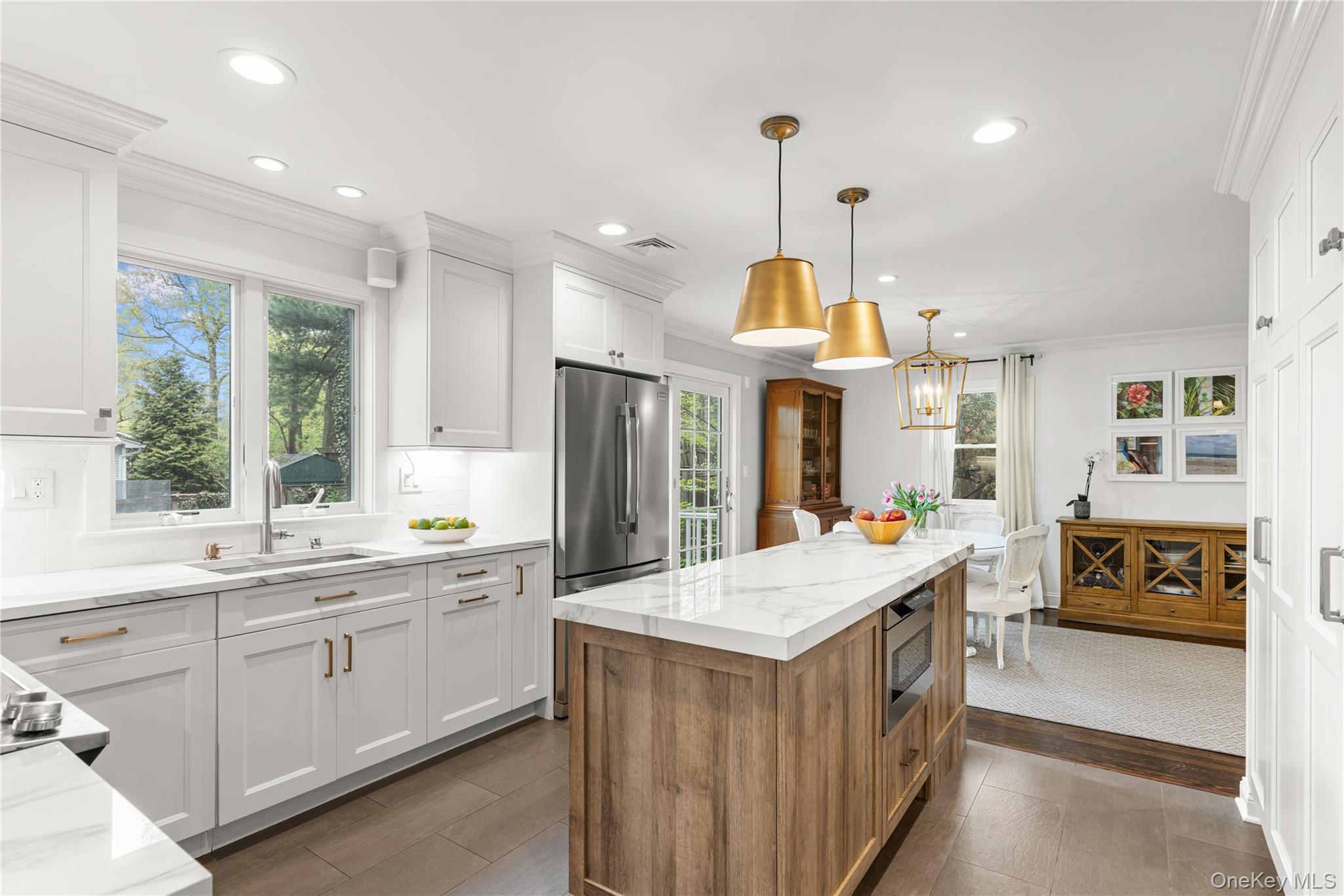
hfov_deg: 93.3
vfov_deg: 70.4
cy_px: 448
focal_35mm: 17
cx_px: 672
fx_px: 635
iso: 100
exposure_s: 1/2
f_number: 8
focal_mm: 17
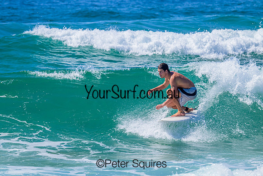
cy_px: 88
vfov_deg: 2.8
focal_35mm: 490
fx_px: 3580
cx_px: 132
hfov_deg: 4.2
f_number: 11
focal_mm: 490
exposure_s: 1/2000
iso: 1100
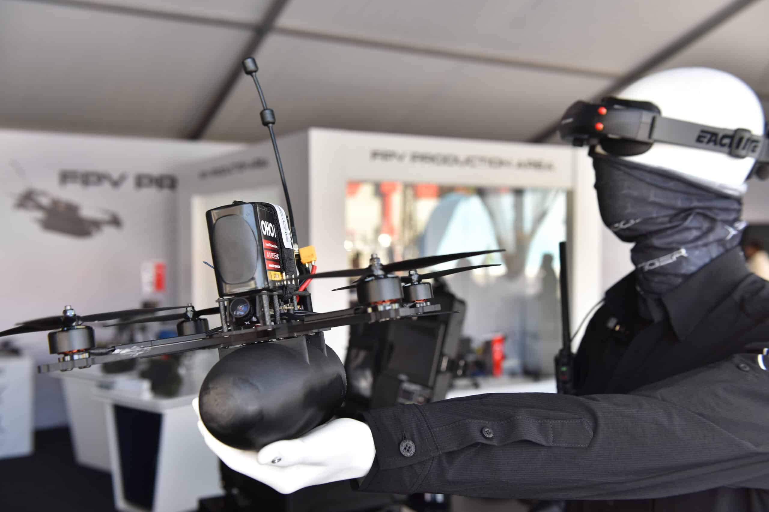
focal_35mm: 38
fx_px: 812
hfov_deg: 50.7
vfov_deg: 35.1
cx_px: 384
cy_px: 256
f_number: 4.5
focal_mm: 38
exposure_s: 1/125
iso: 250
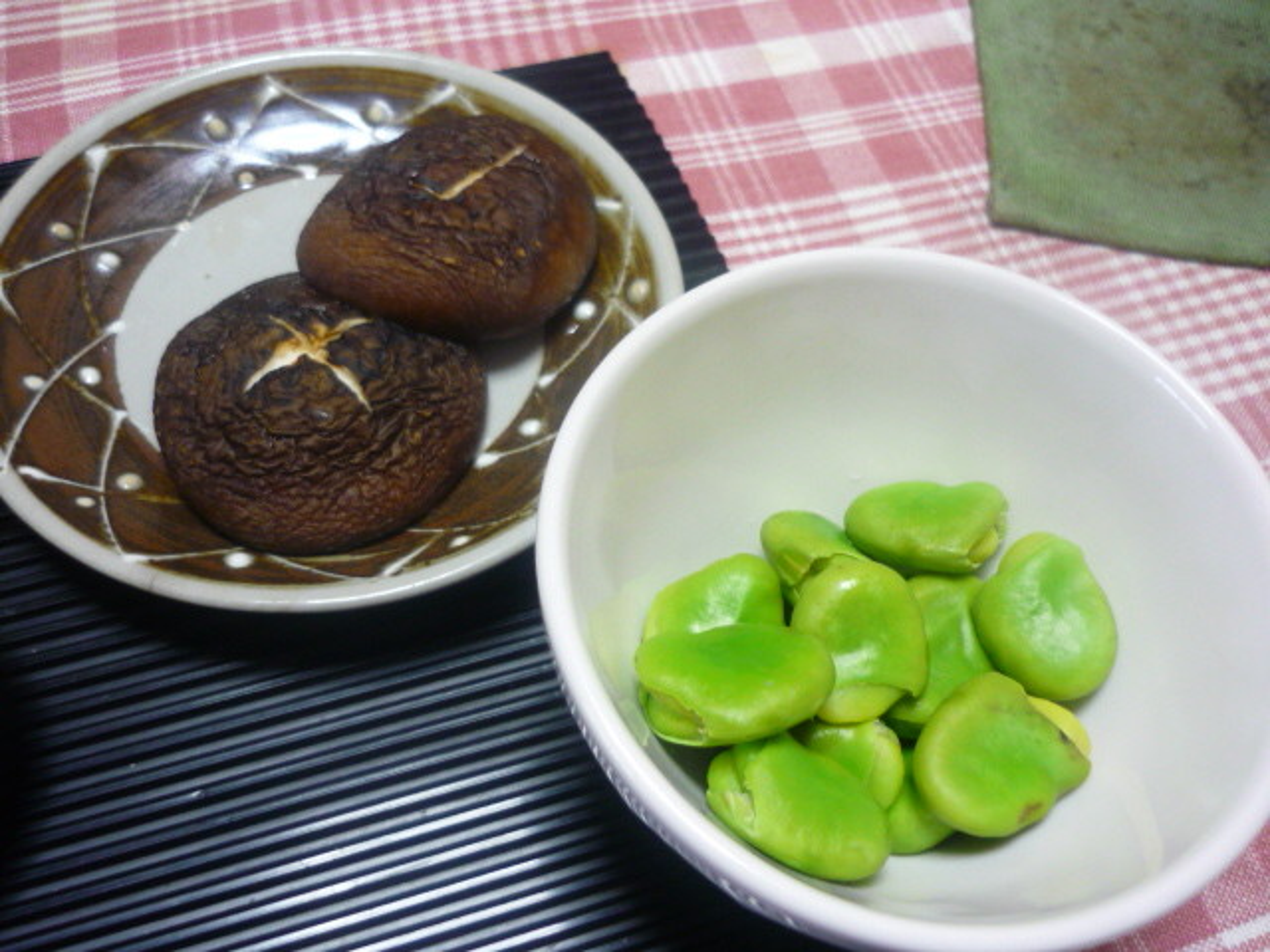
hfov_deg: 55.4
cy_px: 476
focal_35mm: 33
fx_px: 1211
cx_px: 635
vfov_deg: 42.9
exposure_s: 1/30
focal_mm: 5.5
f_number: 2.8
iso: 250
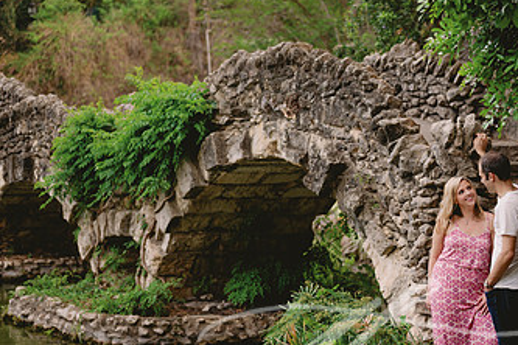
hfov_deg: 23.3
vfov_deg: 15.7
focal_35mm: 87
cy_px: 191
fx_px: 1252
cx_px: 352
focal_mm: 50
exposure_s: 1/200
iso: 80
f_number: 2
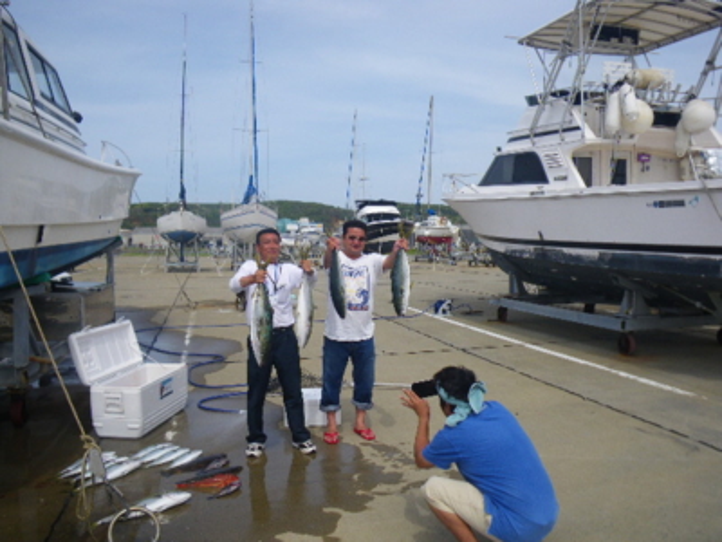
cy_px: 271
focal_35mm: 28
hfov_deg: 63.4
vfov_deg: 49.7
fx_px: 584
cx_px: 361
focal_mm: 5
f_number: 4.2
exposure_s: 1/400
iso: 50
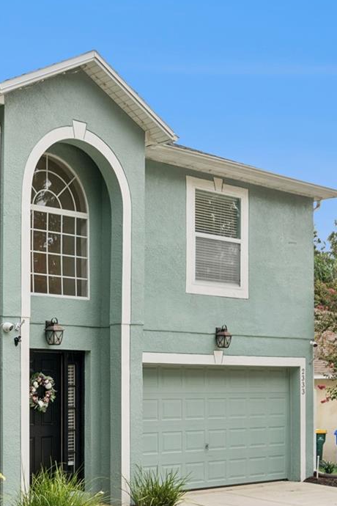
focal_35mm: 58
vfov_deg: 34.1
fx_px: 814
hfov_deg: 22.3
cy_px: 348
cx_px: -14
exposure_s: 1/60
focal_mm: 25
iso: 400
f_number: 9
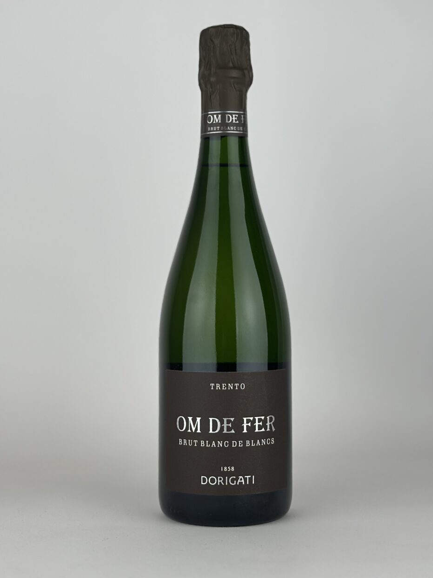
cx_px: 227
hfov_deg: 23.6
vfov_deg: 31.2
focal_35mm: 62
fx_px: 1034
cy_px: 272
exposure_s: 1/584
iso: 80
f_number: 1.78
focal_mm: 6.86
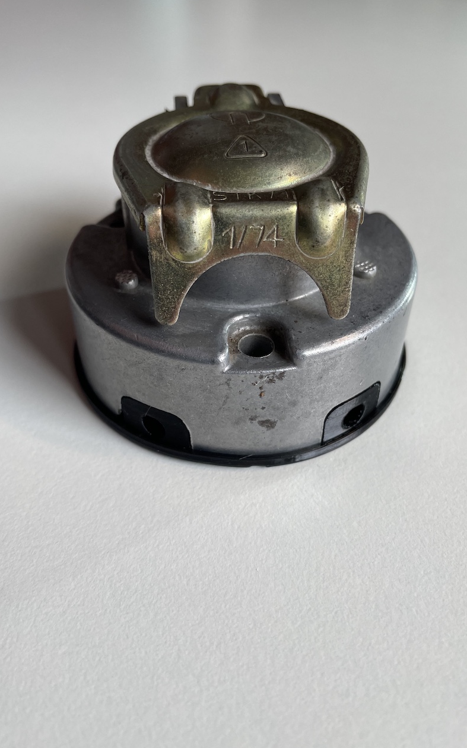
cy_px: 374
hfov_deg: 44.5
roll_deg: +0.5
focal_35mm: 28
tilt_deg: -42.7
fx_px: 570
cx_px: 227
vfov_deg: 66.5
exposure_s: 1/243
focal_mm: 4.2
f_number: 1.6
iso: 40
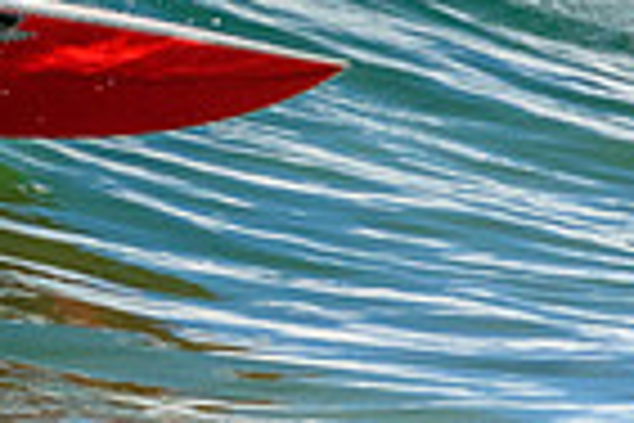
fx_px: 79526
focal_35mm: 4516
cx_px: -251
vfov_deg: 0.3
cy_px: -203
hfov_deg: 0.5
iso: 1100
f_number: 11
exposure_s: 1/2000
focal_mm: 800
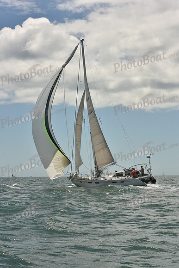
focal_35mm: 75
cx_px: 90
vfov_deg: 27.0
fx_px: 559
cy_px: 134
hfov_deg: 18.2
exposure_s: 1/800
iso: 320
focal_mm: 75
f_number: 14
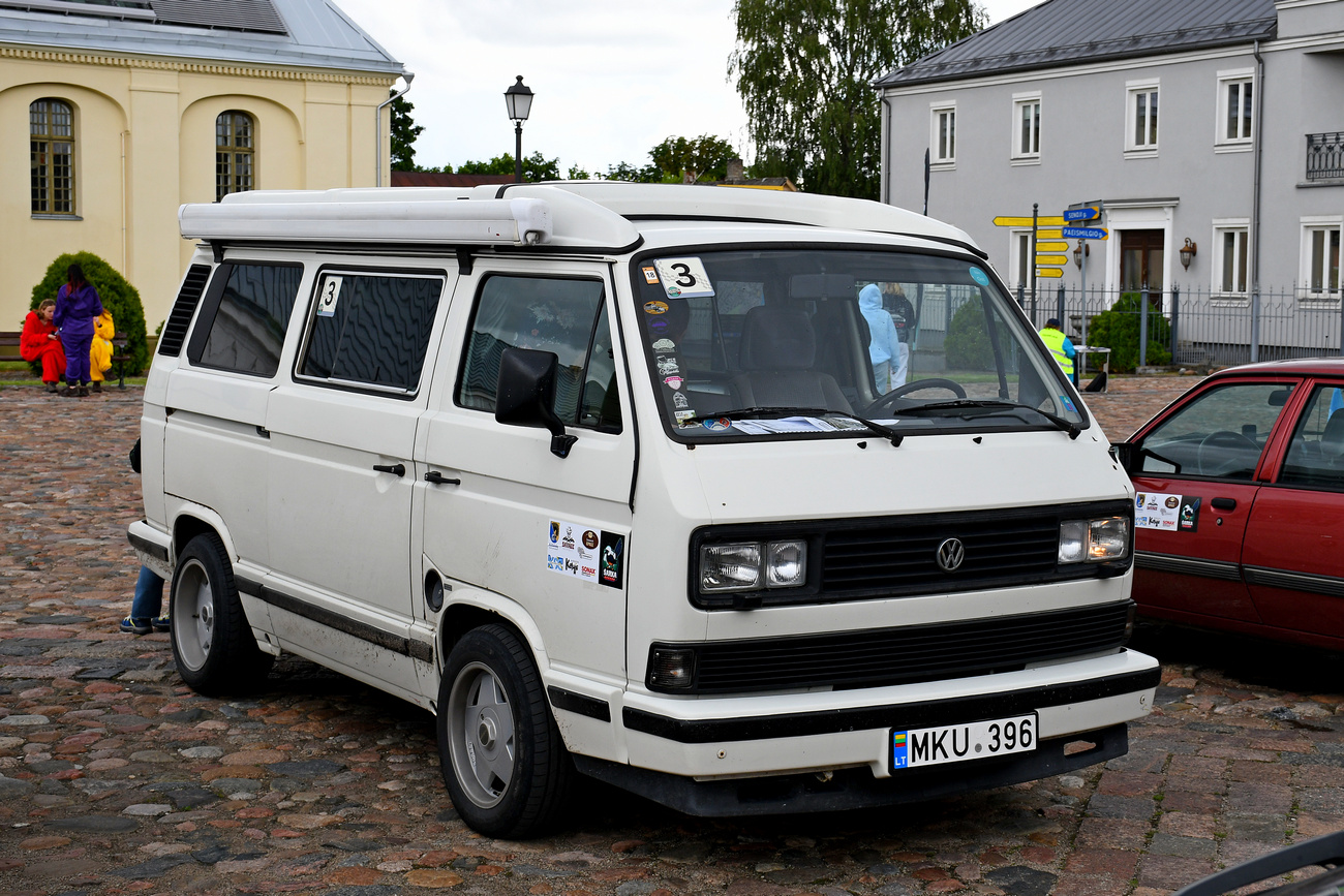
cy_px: 448
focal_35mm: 48
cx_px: 672
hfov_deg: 41.1
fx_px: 1792
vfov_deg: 28.1
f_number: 6.3
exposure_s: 1/250
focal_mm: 32
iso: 200
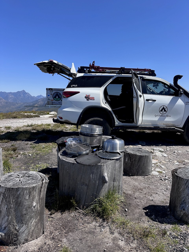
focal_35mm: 24
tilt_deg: -9.2
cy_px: 126
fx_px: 175
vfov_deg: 71.6
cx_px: 94
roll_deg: -4.2
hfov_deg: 56.8
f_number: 1.78
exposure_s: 1/4016
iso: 80
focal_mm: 6.86
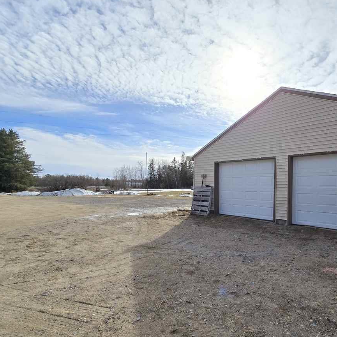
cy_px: 182
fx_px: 187
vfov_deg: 83.8
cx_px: 235
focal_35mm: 17
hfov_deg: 80.0
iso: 50
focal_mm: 2.2
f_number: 2.2
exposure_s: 1/2621
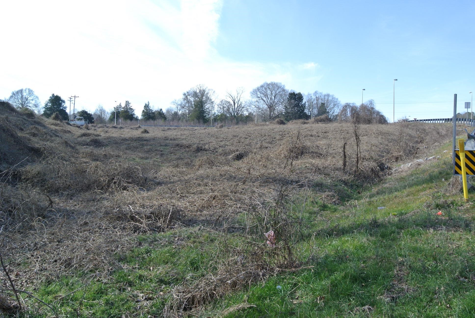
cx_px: 238
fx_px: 462
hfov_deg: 54.4
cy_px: 159
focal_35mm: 35
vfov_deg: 38.0
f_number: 5.6
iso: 100
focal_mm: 13
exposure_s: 1/200
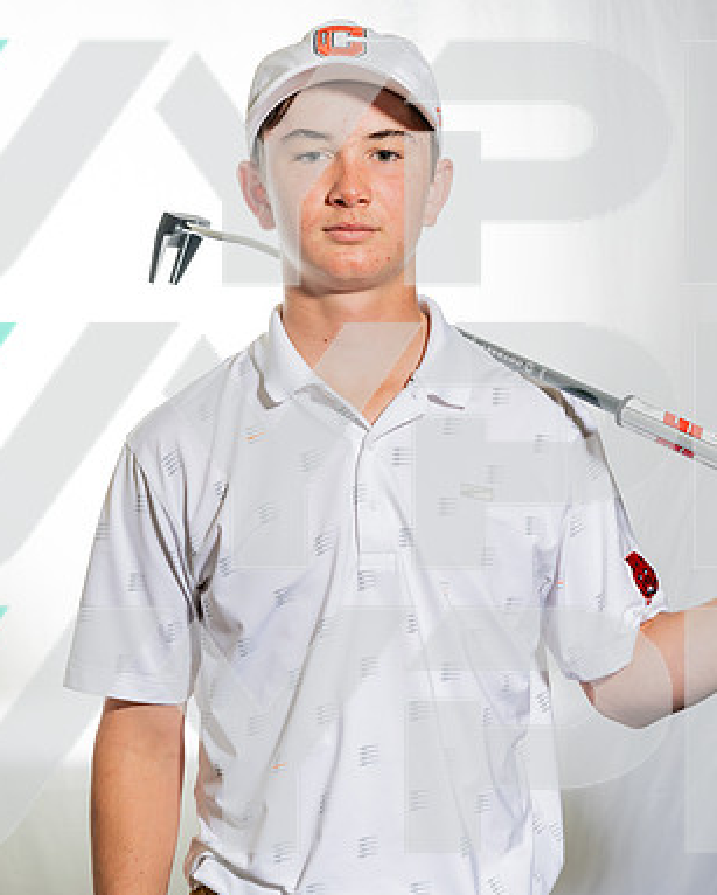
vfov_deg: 26.7
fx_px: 1881
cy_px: 448
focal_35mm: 71
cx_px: 367
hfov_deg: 21.6
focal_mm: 50
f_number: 7.1
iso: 100
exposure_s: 1/250
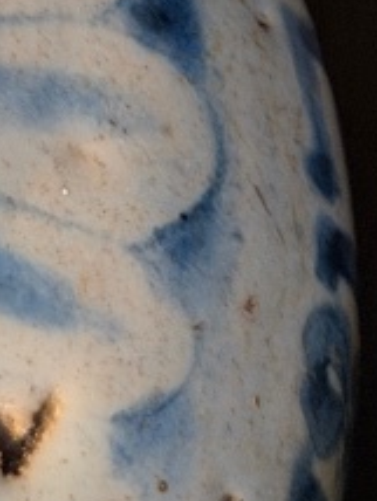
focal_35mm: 269
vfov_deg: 7.3
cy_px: 513
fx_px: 3898
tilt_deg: -76.2
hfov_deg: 5.5
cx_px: 227
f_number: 1.78
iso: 500
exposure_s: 1/33
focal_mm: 6.76
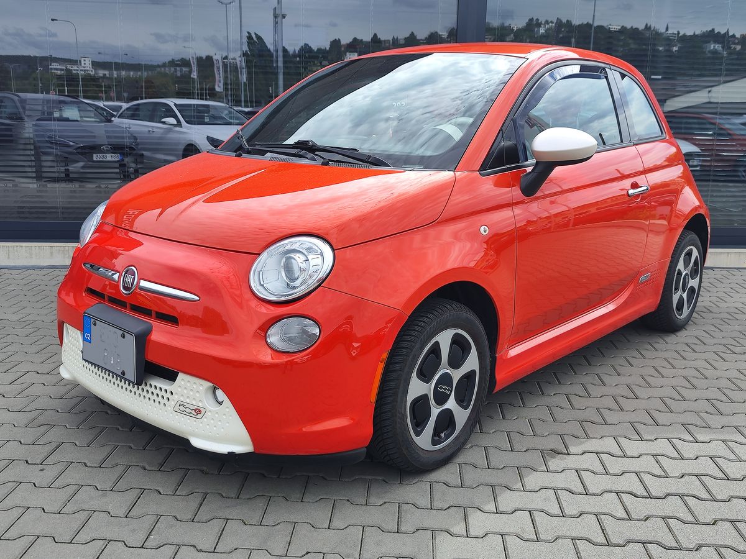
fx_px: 496
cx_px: 373
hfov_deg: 73.9
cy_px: 280
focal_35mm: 23
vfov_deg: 58.9
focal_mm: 7.01
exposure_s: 1/469
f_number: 1.69
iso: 50
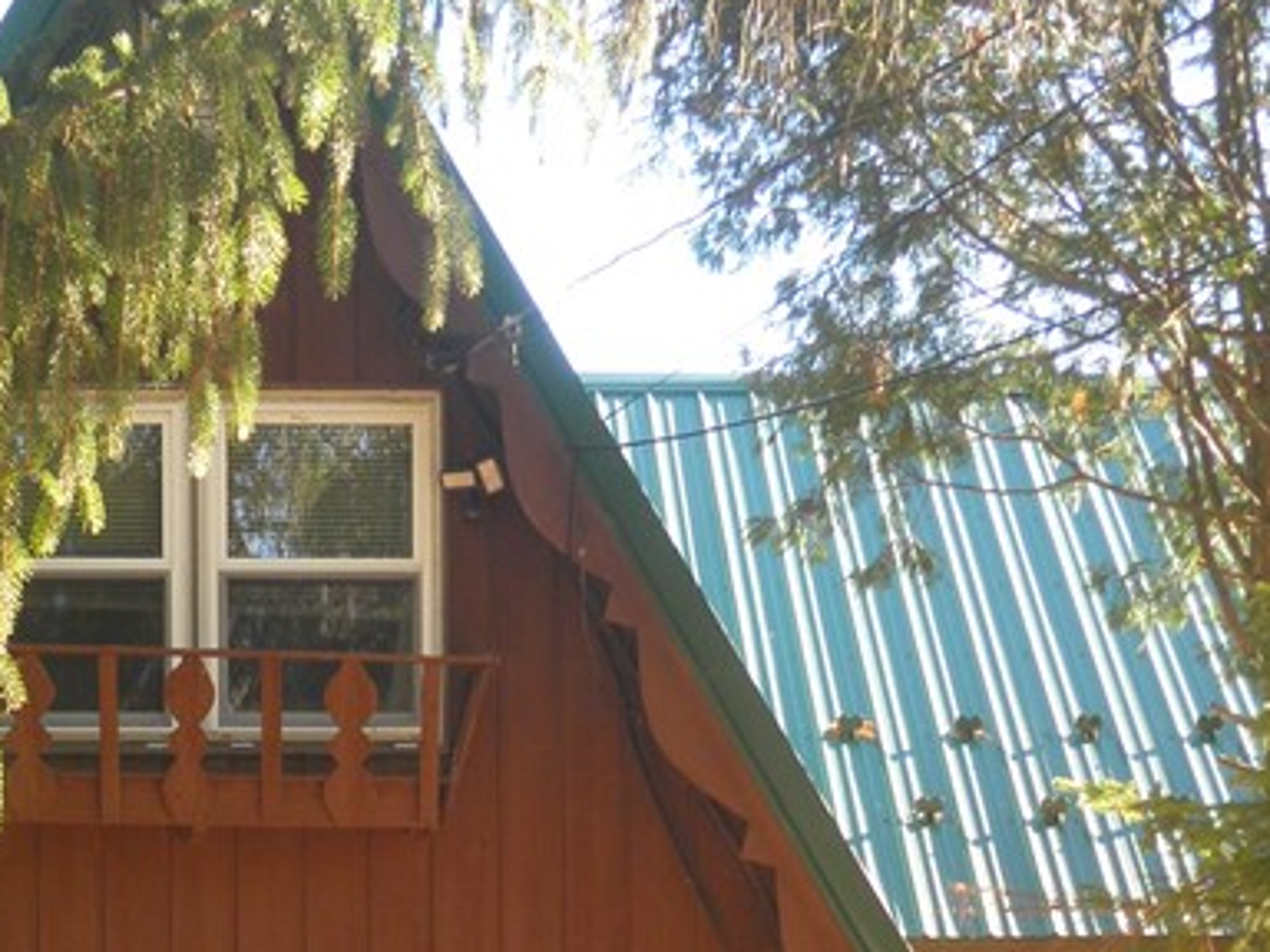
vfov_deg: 14.8
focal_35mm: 96
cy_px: 1173
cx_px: 456
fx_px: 3522
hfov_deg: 20.4
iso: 64
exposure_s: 1/60
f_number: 3.1
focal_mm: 6.4
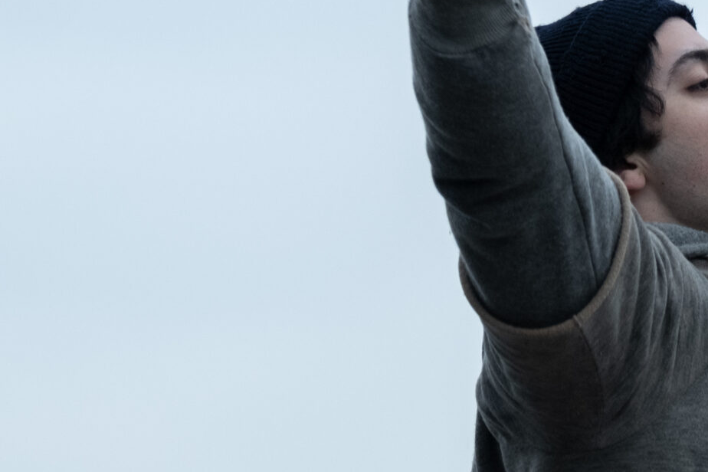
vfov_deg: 3.2
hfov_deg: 4.8
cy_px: 349
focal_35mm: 424
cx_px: 858
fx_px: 8338
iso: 640
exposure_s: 1/1000
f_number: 4
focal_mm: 102.2
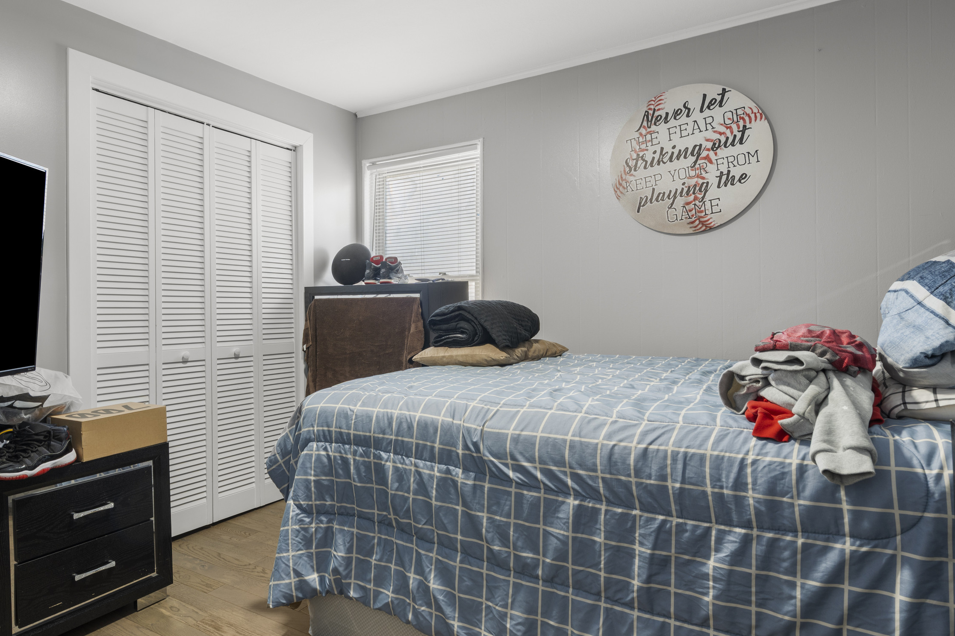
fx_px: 584
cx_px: 406
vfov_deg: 57.2
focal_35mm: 22
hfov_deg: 78.1
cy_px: 311
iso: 200
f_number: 9
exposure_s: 5
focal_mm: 16
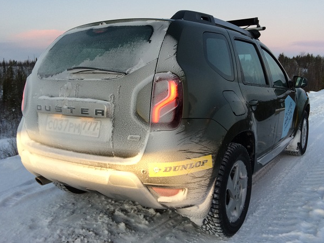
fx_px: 299
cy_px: 123
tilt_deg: -6.9
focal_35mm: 32
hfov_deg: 56.8
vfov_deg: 44.1
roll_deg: +1.9
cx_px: 173
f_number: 2.2
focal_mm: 4.15
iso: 64
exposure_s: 1/100
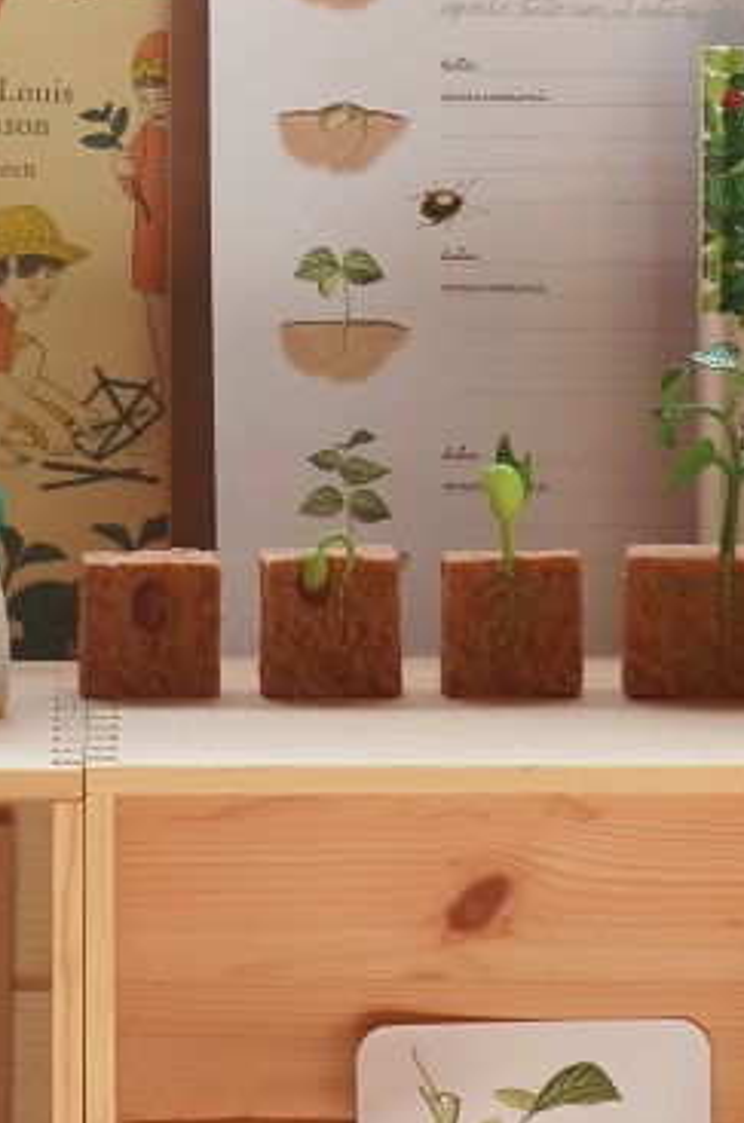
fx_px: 7264
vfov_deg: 8.8
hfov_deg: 5.9
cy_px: 350
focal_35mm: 233
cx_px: 306
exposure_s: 1/100
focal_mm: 35
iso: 100
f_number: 4.5
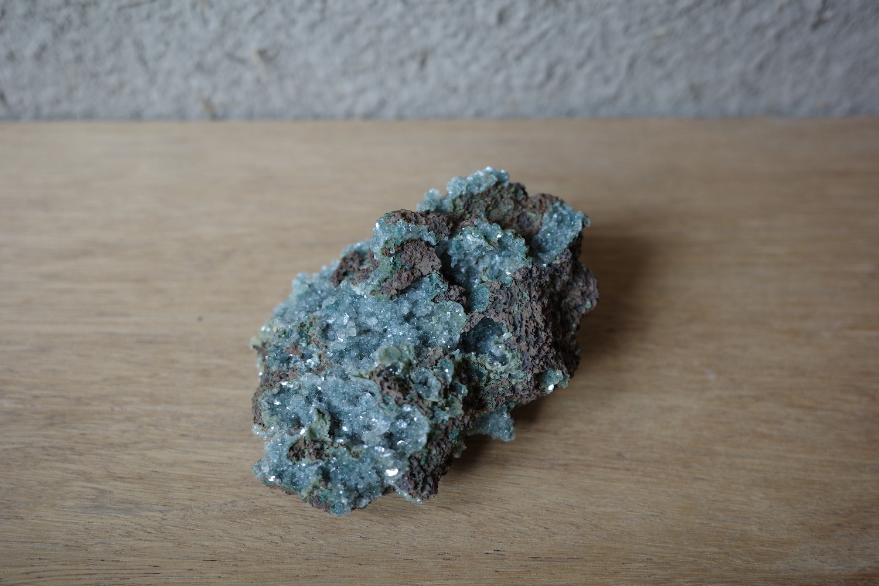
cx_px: 440
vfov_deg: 33.4
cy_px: 293
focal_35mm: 40
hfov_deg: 48.5
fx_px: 977
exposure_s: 1/60
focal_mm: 26
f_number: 2.8
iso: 200
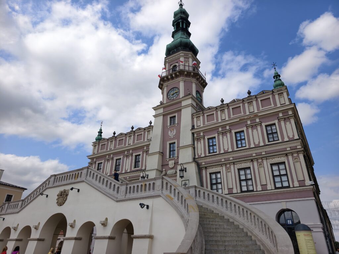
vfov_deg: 56.8
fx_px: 235
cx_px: 170
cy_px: 127
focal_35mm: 24
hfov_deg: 71.6
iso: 72
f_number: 1.57
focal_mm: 7
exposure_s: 1/7194
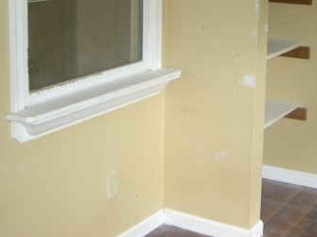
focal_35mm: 72
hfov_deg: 27.0
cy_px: 14
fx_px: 659
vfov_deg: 19.9
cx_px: 196
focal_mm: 6.2
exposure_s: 1/60
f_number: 2.7
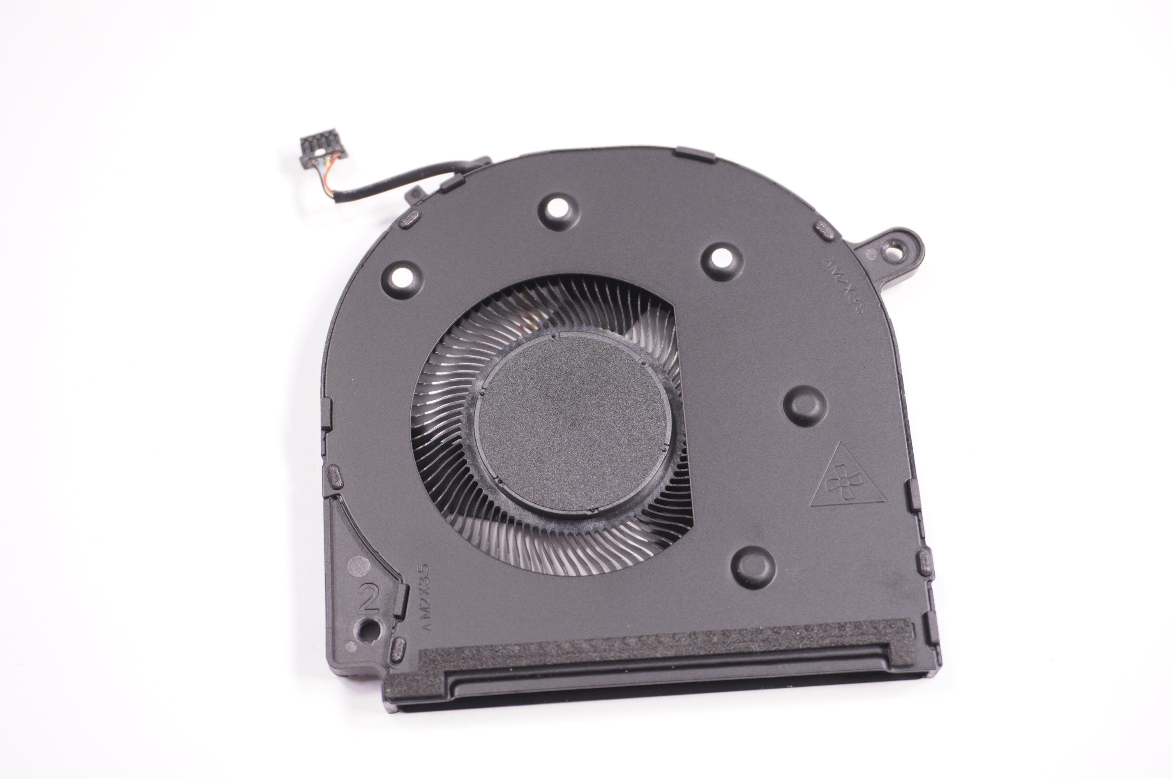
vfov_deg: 25.0
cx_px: 586
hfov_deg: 36.9
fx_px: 1756
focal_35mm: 54
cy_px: 390
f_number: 5.6
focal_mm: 36
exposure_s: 1/125
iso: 500
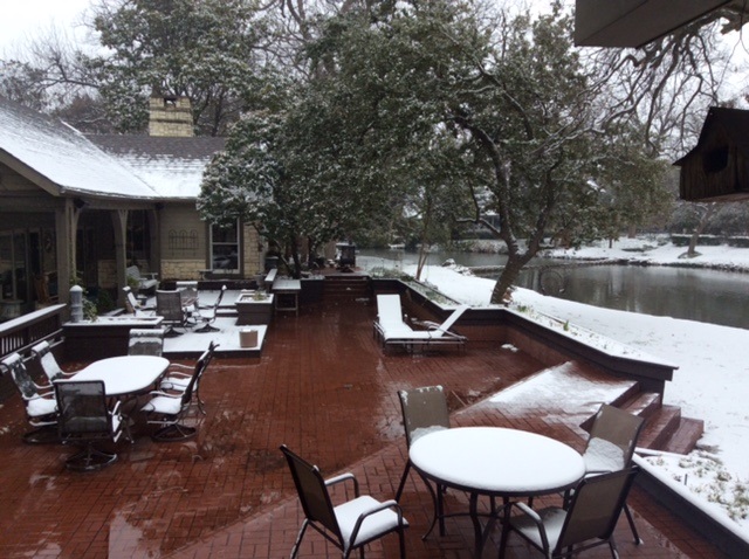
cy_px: 280
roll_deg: -0.9
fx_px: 691
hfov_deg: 56.9
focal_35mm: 32
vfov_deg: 44.1
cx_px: 374
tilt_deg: -5.6
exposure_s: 1/784
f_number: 2.4
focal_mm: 3.3
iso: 32
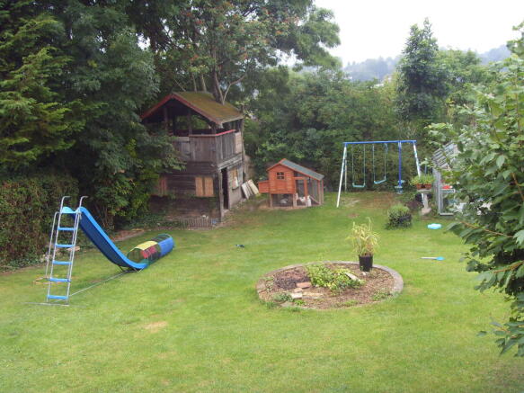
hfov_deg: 47.9
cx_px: 262
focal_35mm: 39
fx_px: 590
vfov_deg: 36.8
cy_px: 196
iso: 80
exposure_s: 1/180
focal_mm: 6.6
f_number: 3.5
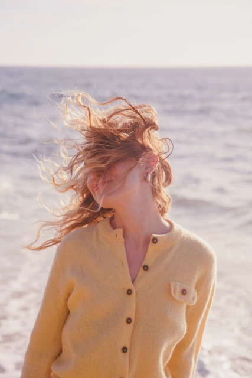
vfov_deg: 28.8
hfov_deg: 19.5
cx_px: 126
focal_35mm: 70
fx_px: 735
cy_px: 189
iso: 100
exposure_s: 1/1000
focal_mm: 70
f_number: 4.5
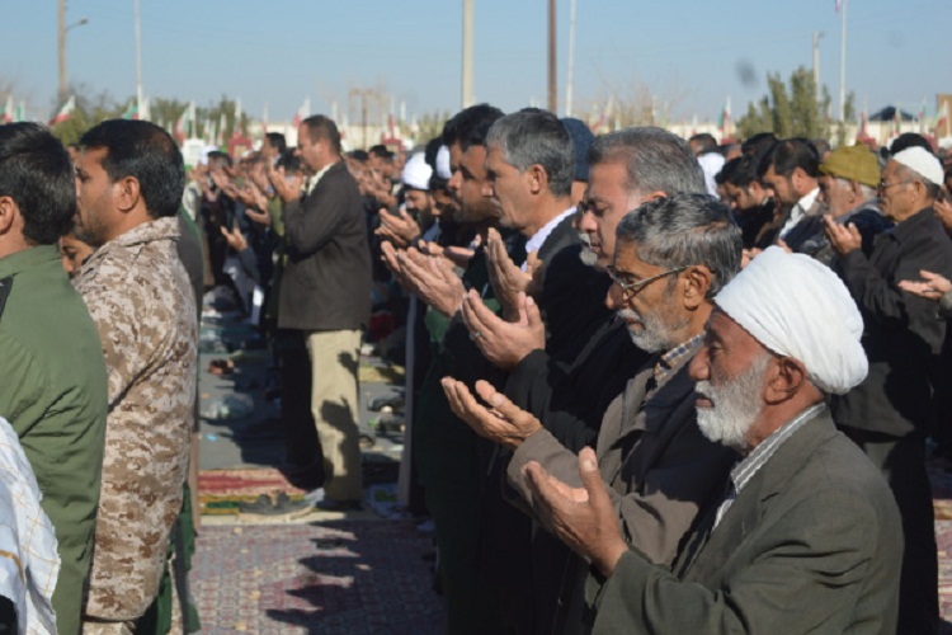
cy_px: 318
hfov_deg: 24.6
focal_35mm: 82
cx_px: 476
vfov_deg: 16.6
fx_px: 2181
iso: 100
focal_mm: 55
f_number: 5.6
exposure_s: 1/500
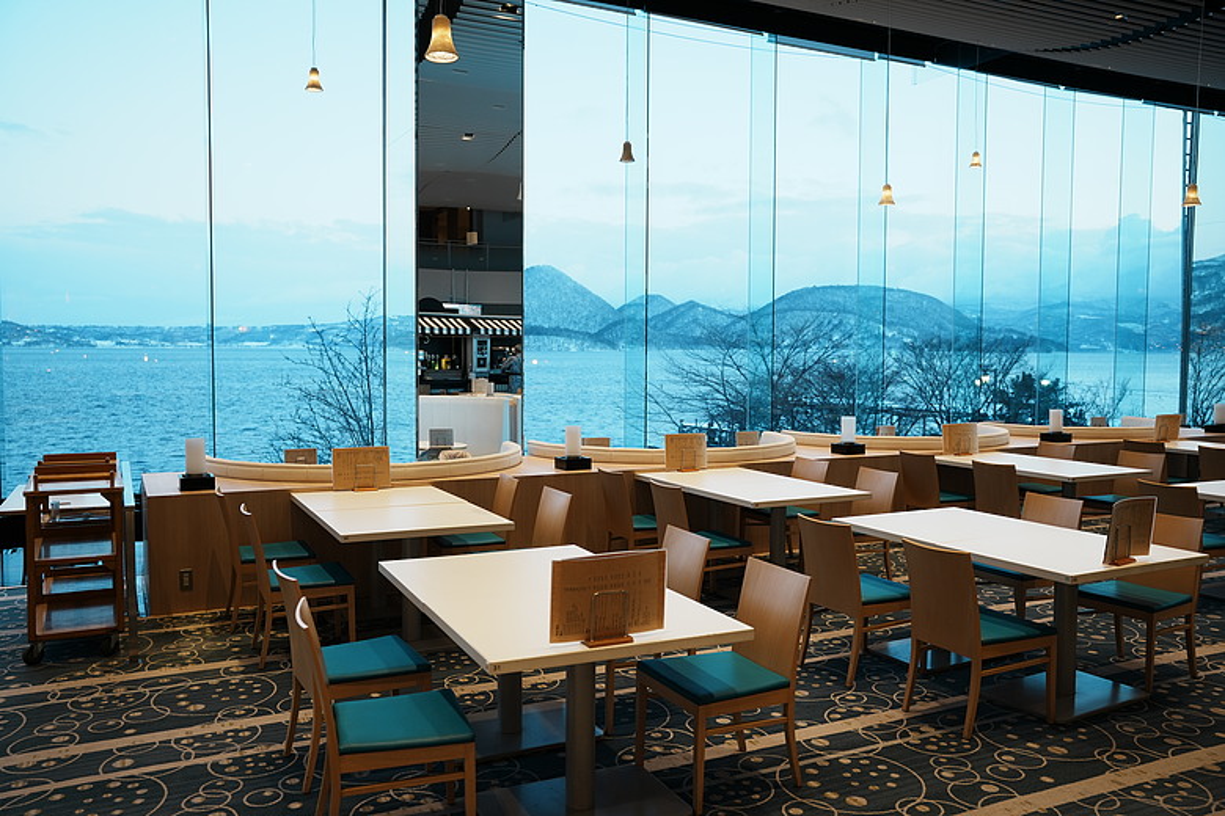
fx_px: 1011
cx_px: 612
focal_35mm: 30
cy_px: 408
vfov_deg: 44.0
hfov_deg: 62.4
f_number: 2.8
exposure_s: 1/100
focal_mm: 29.7
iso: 250
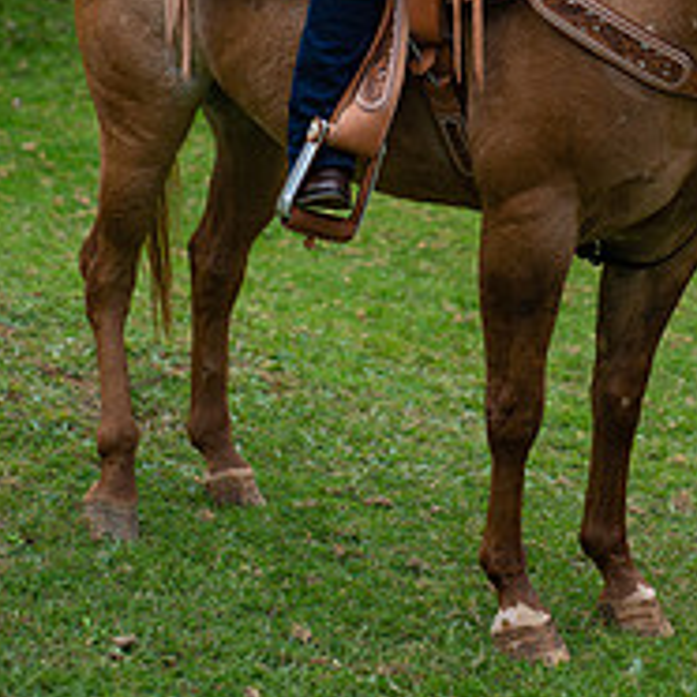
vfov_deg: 16.4
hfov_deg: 16.8
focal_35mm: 103
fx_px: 2346
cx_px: 483
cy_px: -79
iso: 400
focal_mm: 50
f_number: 2.8
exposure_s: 1/2000
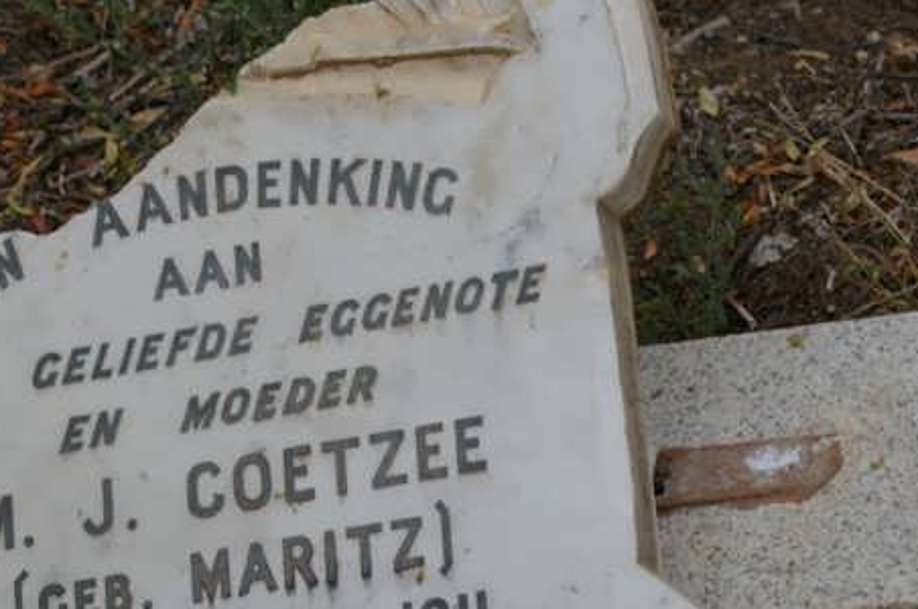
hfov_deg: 12.0
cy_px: 449
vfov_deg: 8.0
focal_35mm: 171
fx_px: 4363
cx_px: 672
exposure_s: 1/125
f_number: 6.7
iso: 200
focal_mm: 43
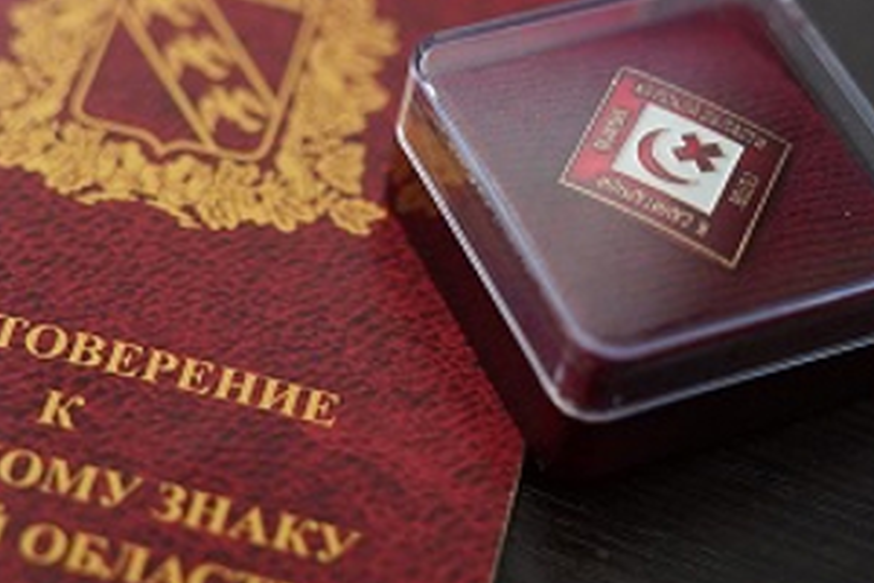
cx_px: 390
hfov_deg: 17.1
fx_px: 2913
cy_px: 259
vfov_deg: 11.4
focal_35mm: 120
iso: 4000
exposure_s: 1/160
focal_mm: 48
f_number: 2.8
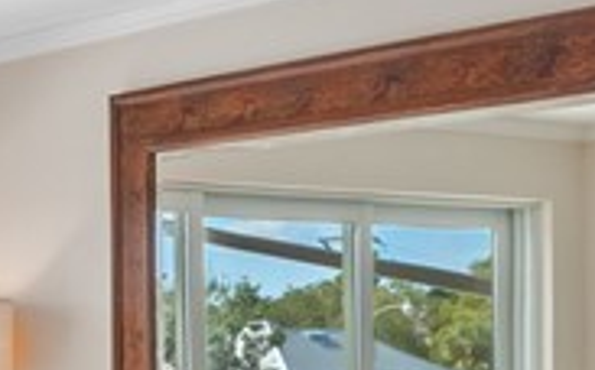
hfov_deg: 19.0
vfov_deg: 14.1
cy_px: 376
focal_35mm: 91
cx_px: -380
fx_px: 1474
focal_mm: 10
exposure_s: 1/20
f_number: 8
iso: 200
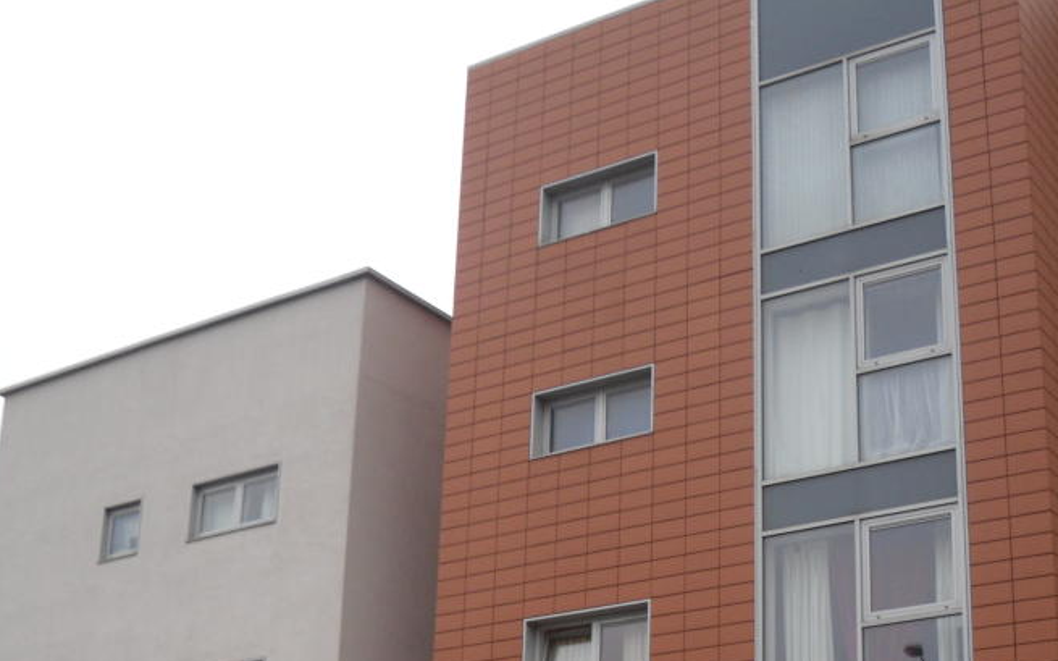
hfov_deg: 34.9
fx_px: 1672
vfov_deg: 21.8
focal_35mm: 58
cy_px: 606
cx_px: 657
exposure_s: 1/45
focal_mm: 6.3
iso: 100
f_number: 3
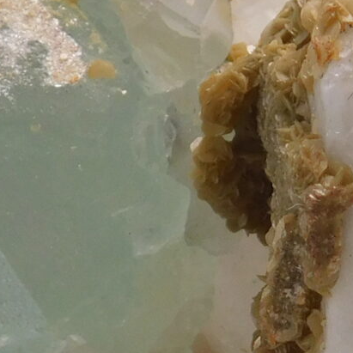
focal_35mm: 248
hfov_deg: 7.0
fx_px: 2861
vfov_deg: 7.0
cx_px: 376
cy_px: 347
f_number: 3.7
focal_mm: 8
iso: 125
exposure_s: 1/200
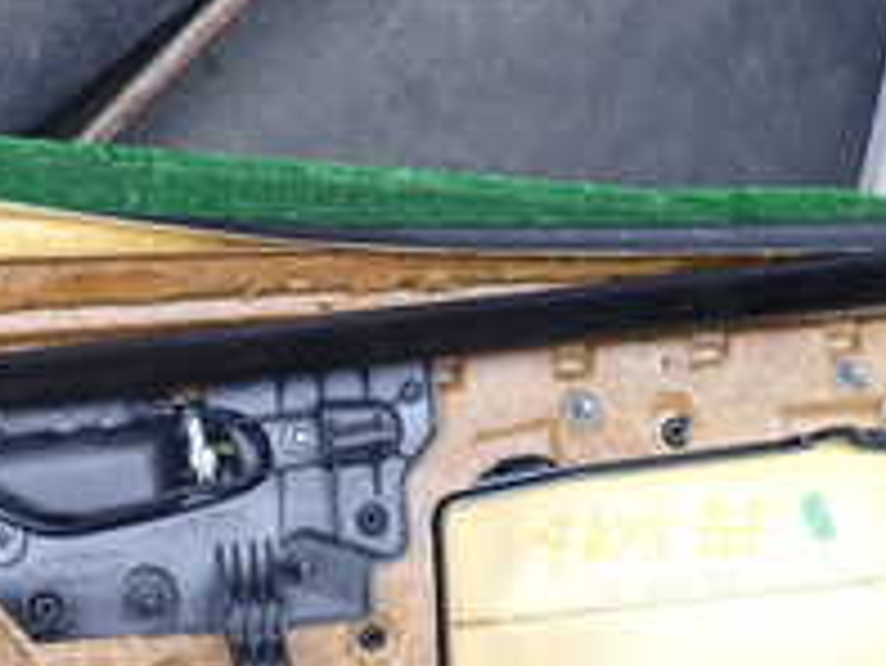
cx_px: 99
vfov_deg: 19.2
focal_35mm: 76
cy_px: 531
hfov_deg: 24.9
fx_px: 1946
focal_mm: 4.5
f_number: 2.8
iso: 100
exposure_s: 1/80
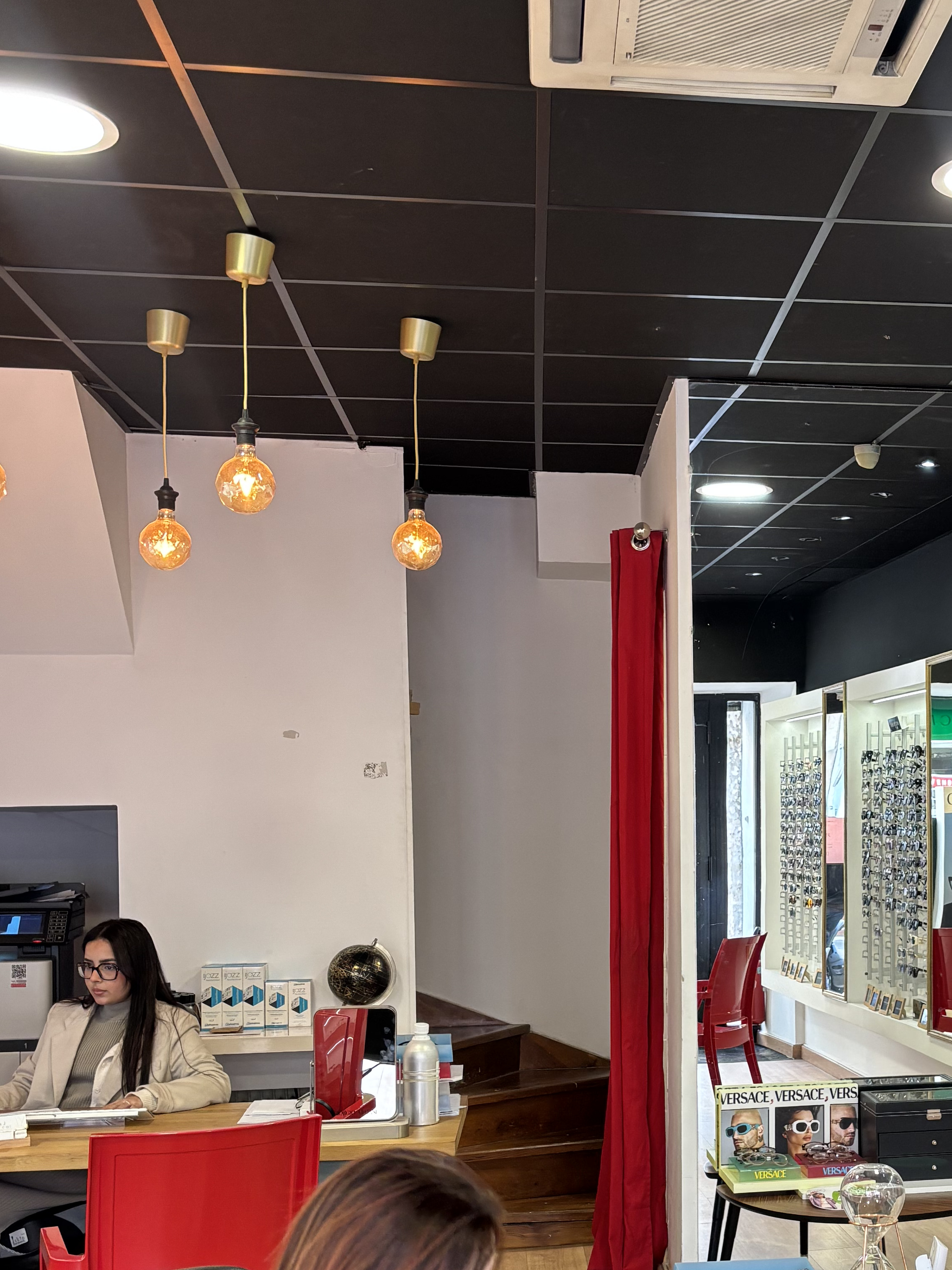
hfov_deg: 28.8
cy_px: 827
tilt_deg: -0.9
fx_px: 1797
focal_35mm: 49
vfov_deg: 38.5
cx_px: 816
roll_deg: -0.6
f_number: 1.6
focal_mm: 5.96
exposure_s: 1/50
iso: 100
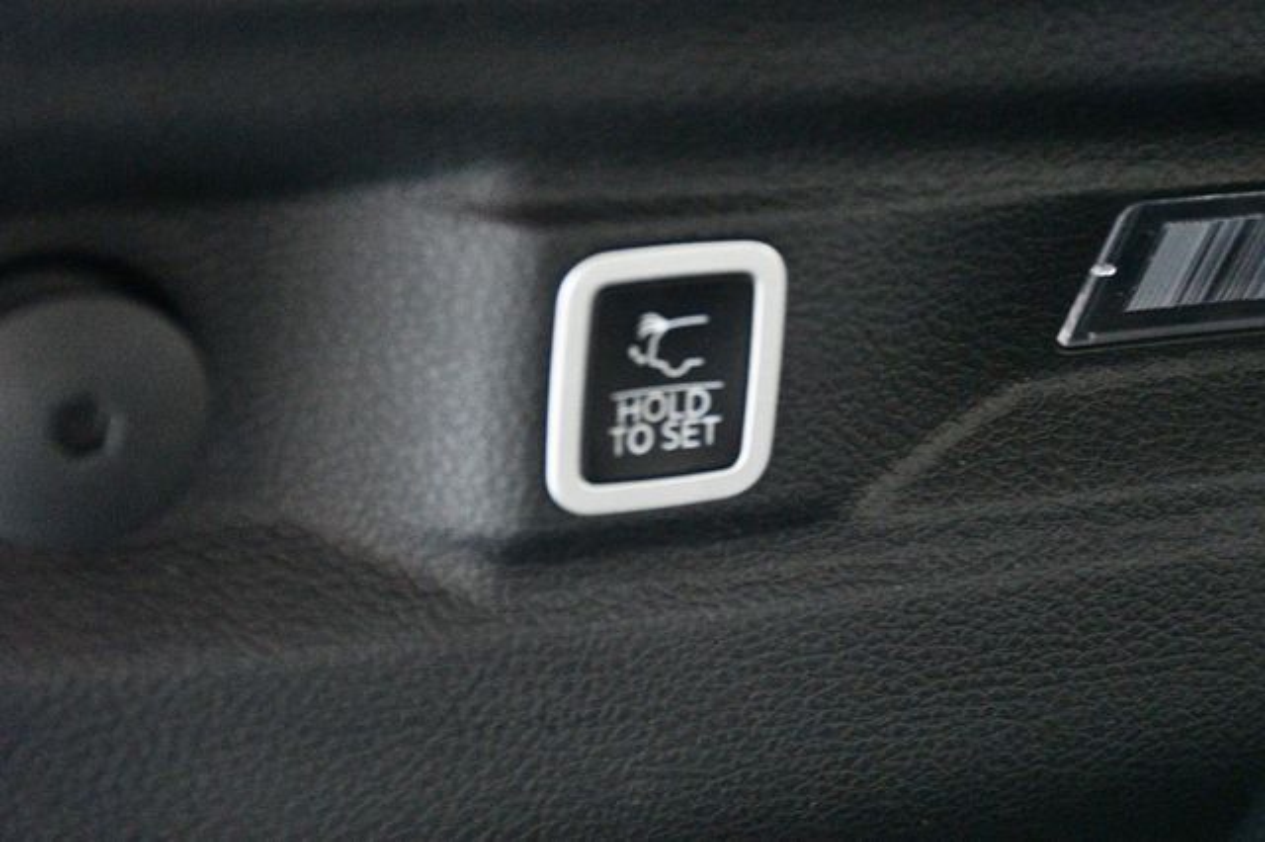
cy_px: 421
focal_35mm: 93
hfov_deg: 21.9
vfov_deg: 14.7
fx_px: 3266
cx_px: 632
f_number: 5
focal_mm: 62
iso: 12800
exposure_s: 1/15
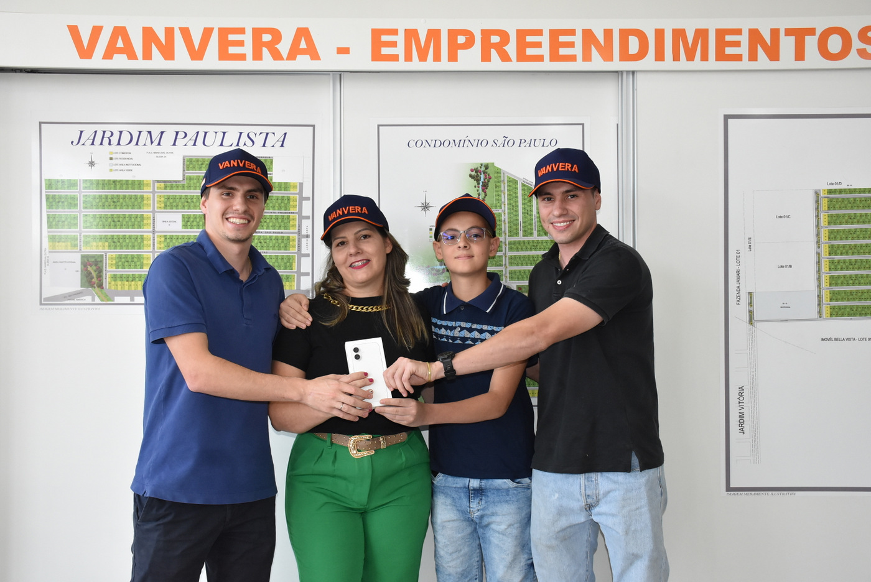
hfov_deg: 49.5
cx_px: 436
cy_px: 291
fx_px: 944
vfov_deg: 34.3
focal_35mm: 39
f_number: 5.6
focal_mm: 26
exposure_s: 1/200
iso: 1600
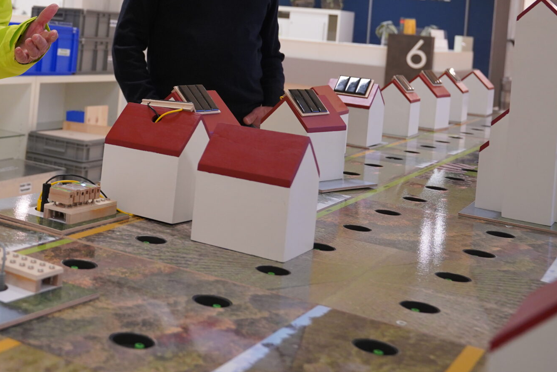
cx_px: 29
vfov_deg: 22.6
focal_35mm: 58
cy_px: 13
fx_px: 897
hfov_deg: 32.3
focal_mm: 30
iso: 1600
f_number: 4
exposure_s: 1/160
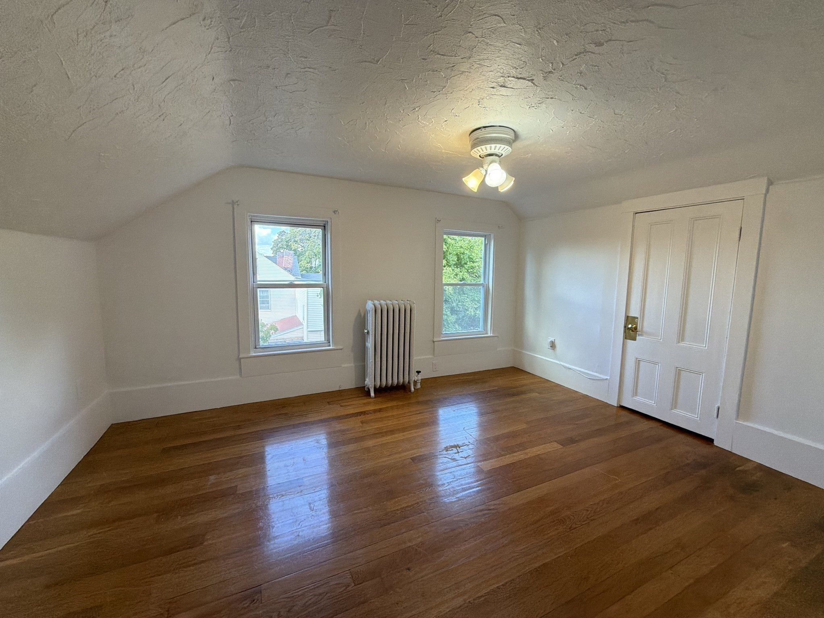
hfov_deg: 102.1
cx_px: 412
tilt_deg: -6.6
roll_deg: -0.6
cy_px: 309
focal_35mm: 14
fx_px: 333
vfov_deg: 85.7
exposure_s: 1/120
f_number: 2.2
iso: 200
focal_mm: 2.22
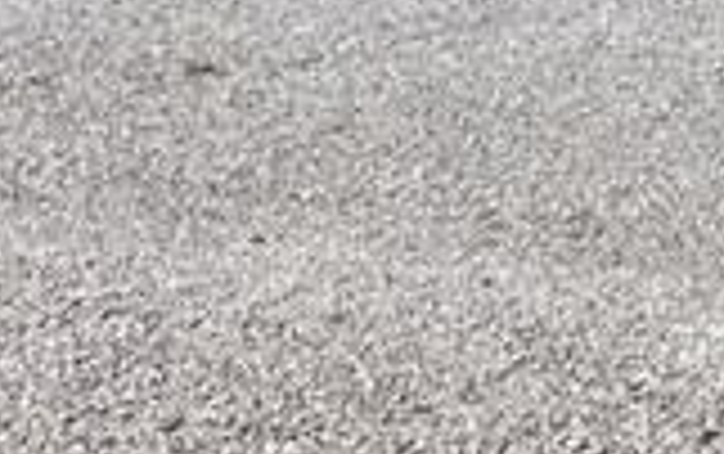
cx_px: 1327
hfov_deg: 10.1
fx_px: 3852
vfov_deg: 6.4
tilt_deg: -7.4
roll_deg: -0.3
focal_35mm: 195
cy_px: -607
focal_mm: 4.15
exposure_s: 1/418
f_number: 2.2
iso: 25
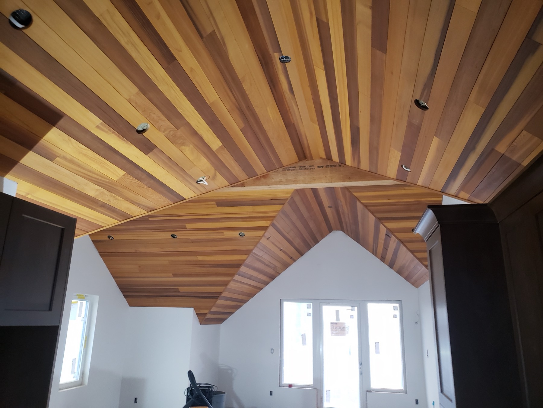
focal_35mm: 26
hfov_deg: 67.3
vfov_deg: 53.1
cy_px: 204
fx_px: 408
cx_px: 272
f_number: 1.5
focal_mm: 4.3
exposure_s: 1/24
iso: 250
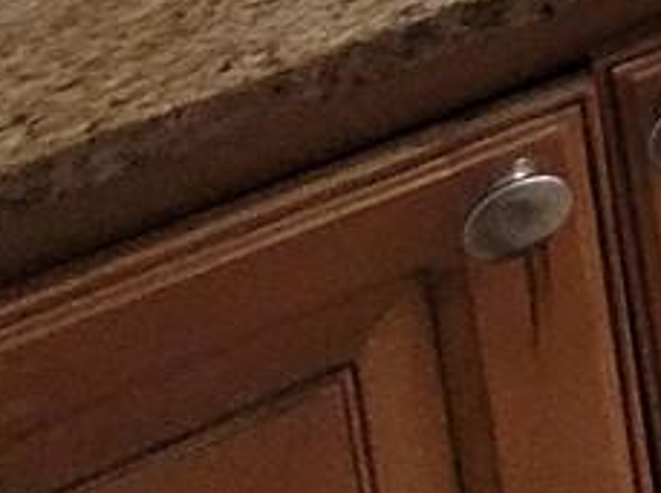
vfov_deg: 11.2
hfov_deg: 10.2
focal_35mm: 91
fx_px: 1735
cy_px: -920
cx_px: 2197
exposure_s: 1/60
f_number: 2.2
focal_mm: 1.74
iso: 250
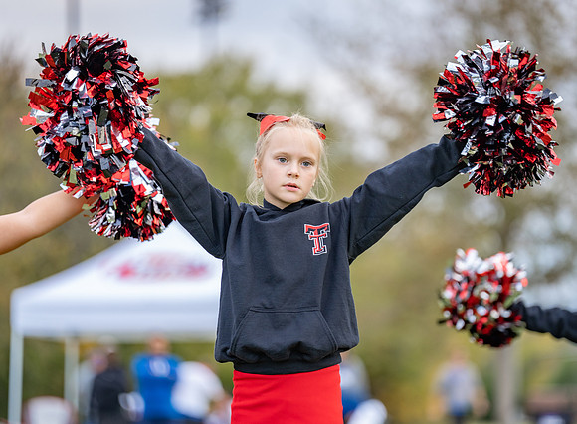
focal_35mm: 200
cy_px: 206
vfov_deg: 7.3
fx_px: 3306
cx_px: 327
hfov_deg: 10.0
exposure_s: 1/500
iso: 500
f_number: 2.8
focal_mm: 168
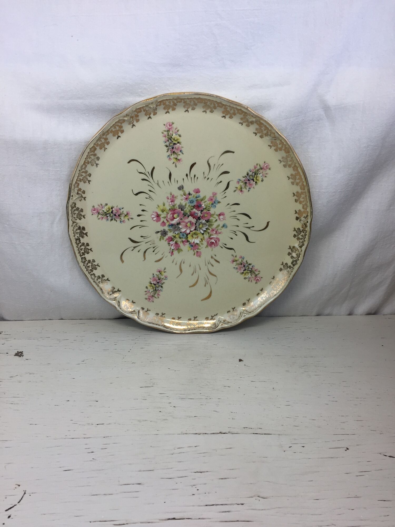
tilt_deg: -20.1
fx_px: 441
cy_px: 264
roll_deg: -0.7
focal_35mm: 29
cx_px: 198
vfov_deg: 61.7
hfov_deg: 48.2
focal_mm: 4.15
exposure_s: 1/100
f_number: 2.2
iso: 32
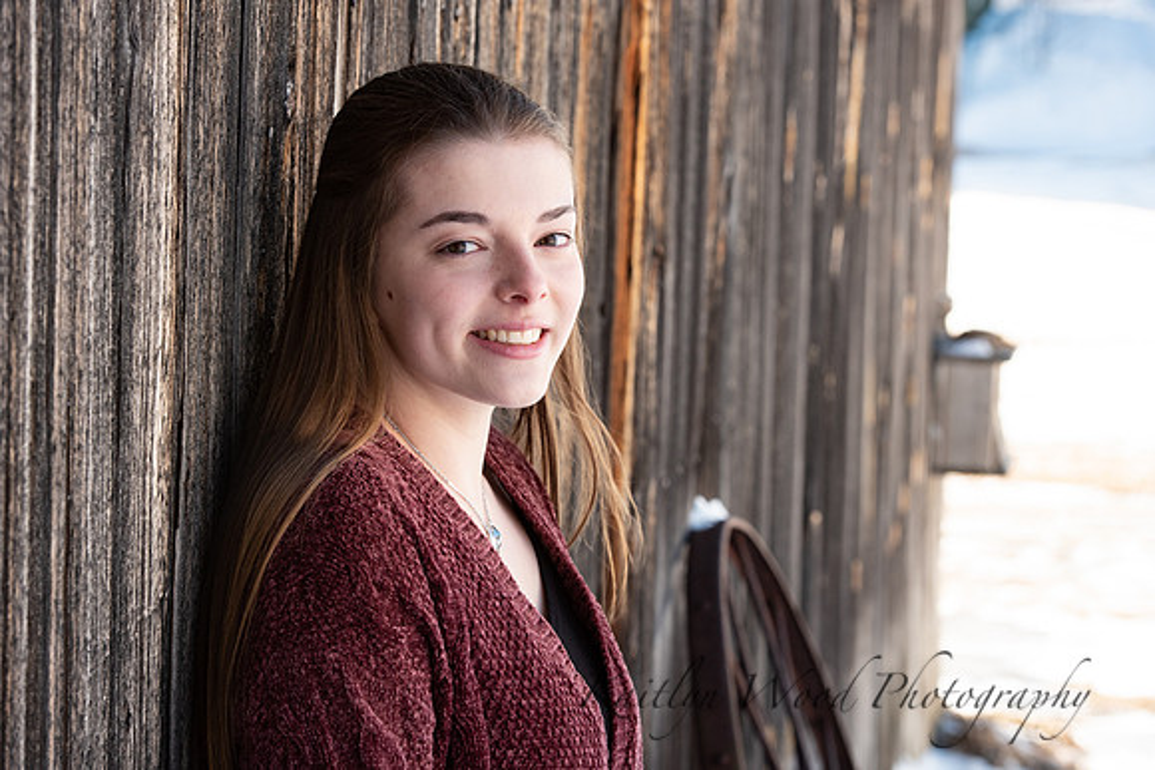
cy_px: 385
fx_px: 3530
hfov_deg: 18.6
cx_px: 578
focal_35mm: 110
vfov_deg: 12.5
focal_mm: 110
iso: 400
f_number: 8
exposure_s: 1/200
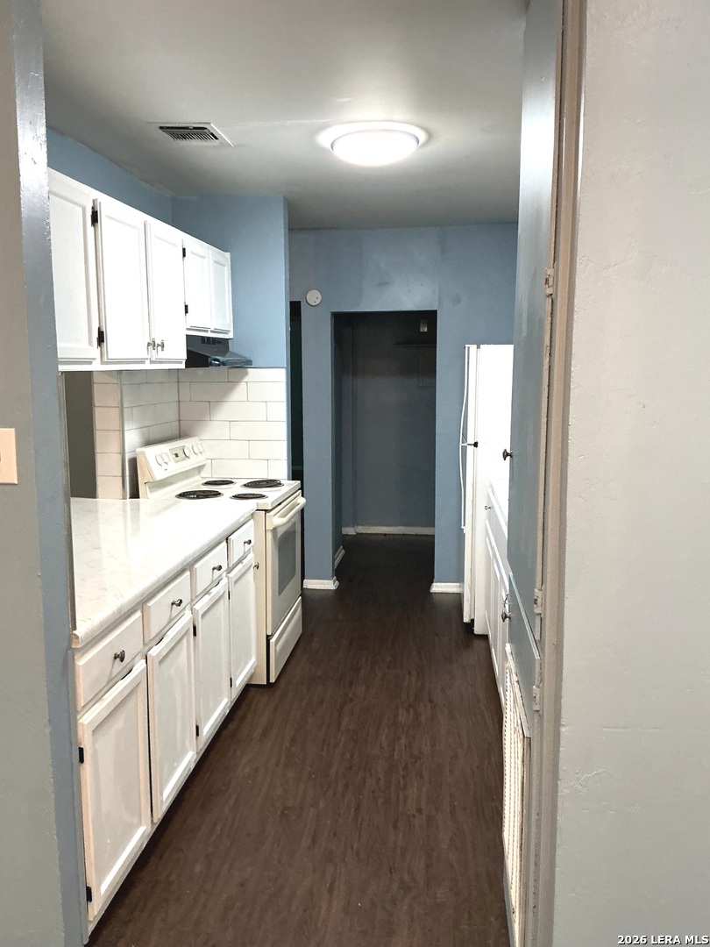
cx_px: 355
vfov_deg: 61.7
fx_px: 793
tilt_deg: -8.1
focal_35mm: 29
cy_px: 474
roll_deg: +1.1
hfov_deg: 48.2
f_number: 1.8
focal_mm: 3
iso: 160
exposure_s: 1/60
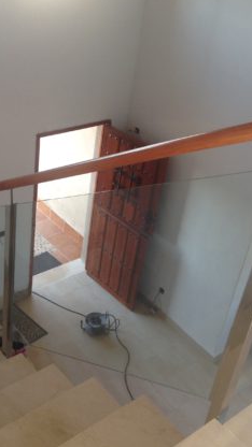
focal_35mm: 49
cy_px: 222
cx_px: 131
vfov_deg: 42.1
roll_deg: -11.6
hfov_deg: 24.4
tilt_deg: -35.1
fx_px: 582
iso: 50
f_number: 2.4
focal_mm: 4.12
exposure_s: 1/75
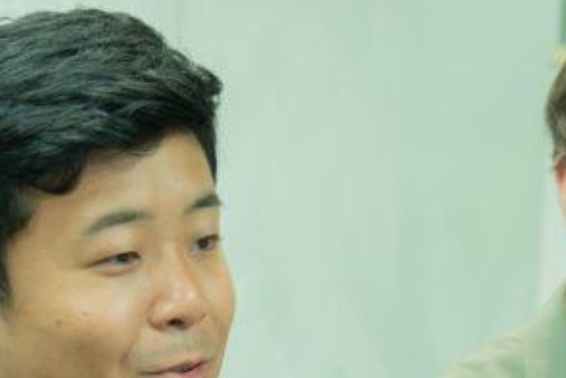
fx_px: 3932
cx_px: 246
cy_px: 506
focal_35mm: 250
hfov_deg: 8.2
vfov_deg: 5.5
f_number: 2.8
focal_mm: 48
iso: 1600
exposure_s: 1/250
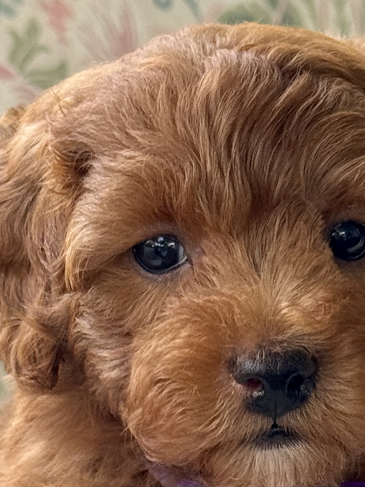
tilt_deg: -19.4
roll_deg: +2.2
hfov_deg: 9.0
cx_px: 238
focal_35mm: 164
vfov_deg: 11.8
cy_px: 584
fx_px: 2306
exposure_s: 1/173
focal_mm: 6.76
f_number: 1.78
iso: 64
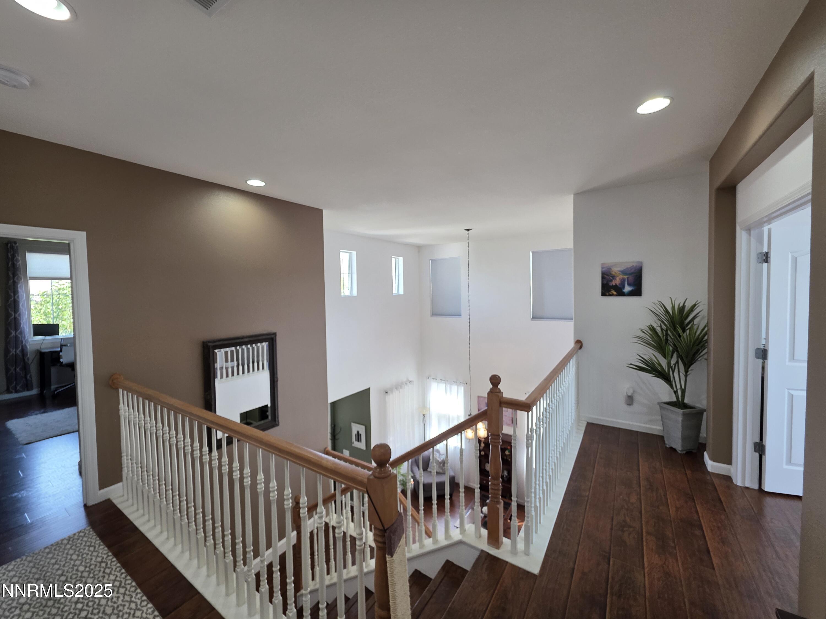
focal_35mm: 13
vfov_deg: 89.9
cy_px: 310
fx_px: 310
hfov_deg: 106.2
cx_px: 413
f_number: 1.9
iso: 125
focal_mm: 2.2
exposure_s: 1/120
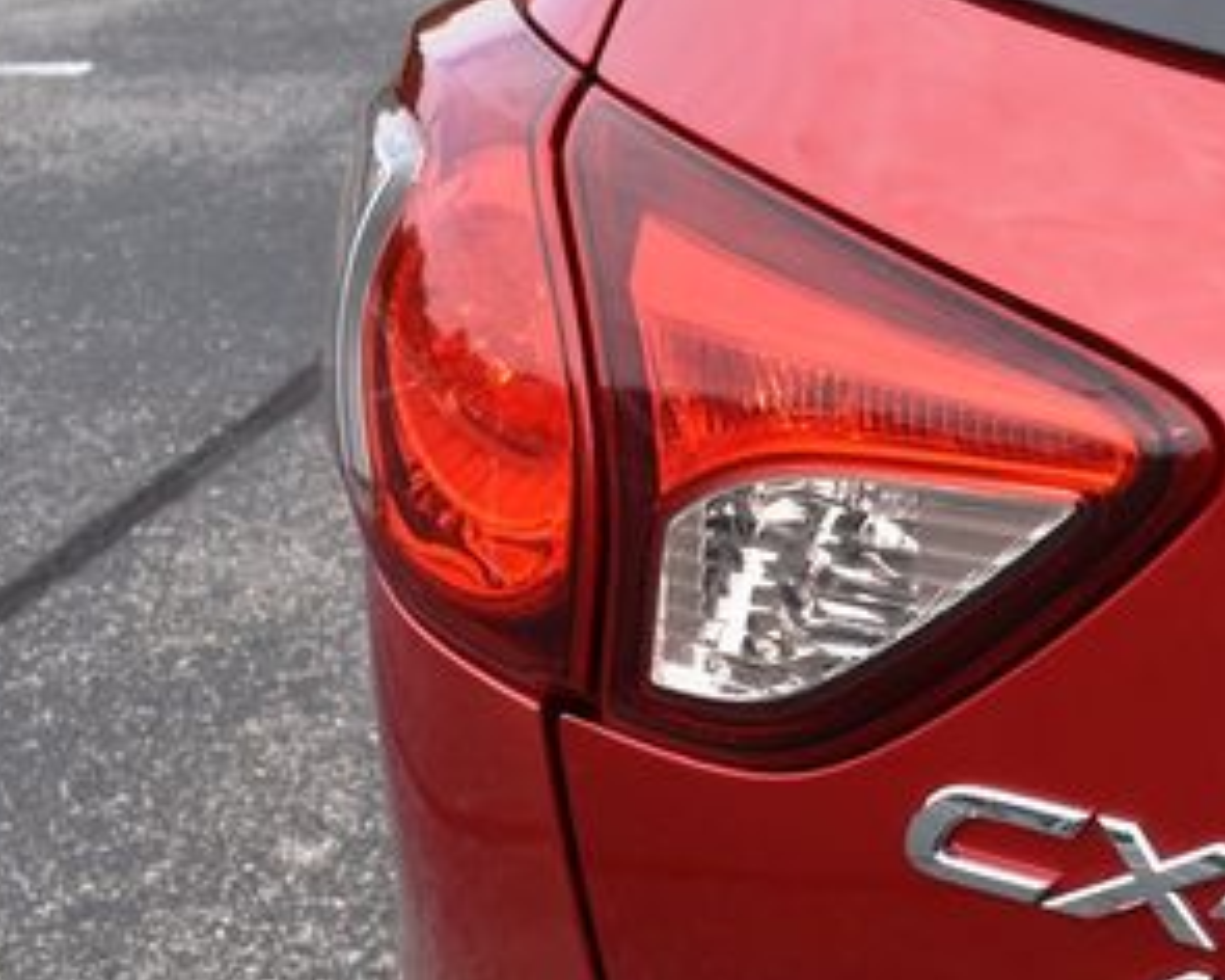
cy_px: 608
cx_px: 1134
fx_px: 2212
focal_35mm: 61
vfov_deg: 24.9
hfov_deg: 29.5
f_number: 8
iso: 125
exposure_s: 1/250
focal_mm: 20
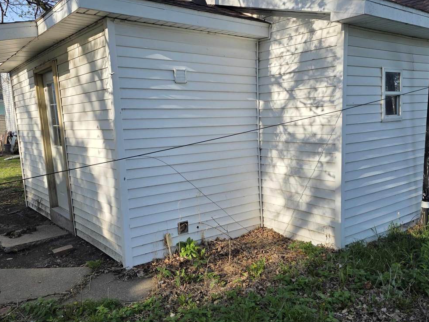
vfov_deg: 46.8
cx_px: 206
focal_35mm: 30
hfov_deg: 59.9
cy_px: 165
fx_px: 372
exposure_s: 1/2327
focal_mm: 6.3
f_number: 1.7
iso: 80
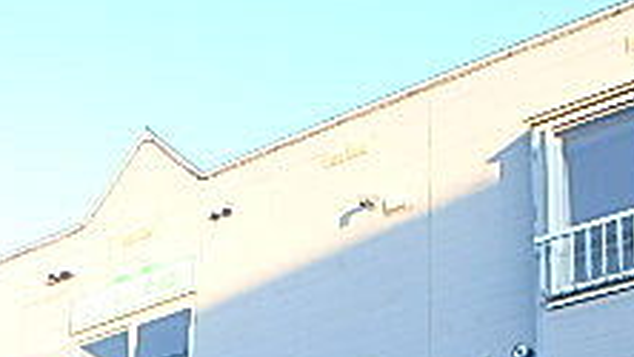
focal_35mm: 66
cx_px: 380
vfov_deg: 16.4
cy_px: 560
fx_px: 1110
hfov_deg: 31.8
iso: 125
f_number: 3.5
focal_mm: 3.7
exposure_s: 1/80
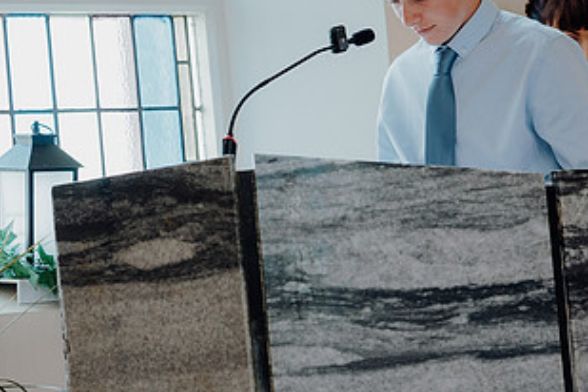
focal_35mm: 197
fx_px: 3217
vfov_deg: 7.0
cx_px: 514
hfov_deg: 10.4
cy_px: 117
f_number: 2.8
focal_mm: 70
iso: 320
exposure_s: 1/200
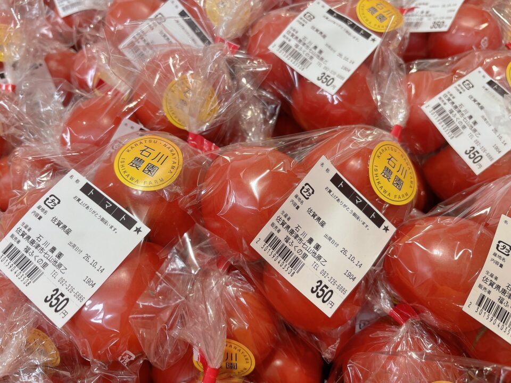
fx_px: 384
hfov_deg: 67.3
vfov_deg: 53.1
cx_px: 256
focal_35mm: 26
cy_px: 192
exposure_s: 1/60
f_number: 1.6
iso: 80
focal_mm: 5.96
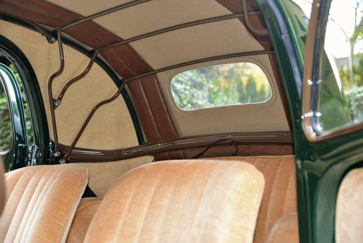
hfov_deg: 36.2
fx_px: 555
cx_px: 182
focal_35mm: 55
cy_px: 122
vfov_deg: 24.7
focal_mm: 55
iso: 400
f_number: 4
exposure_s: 1/80
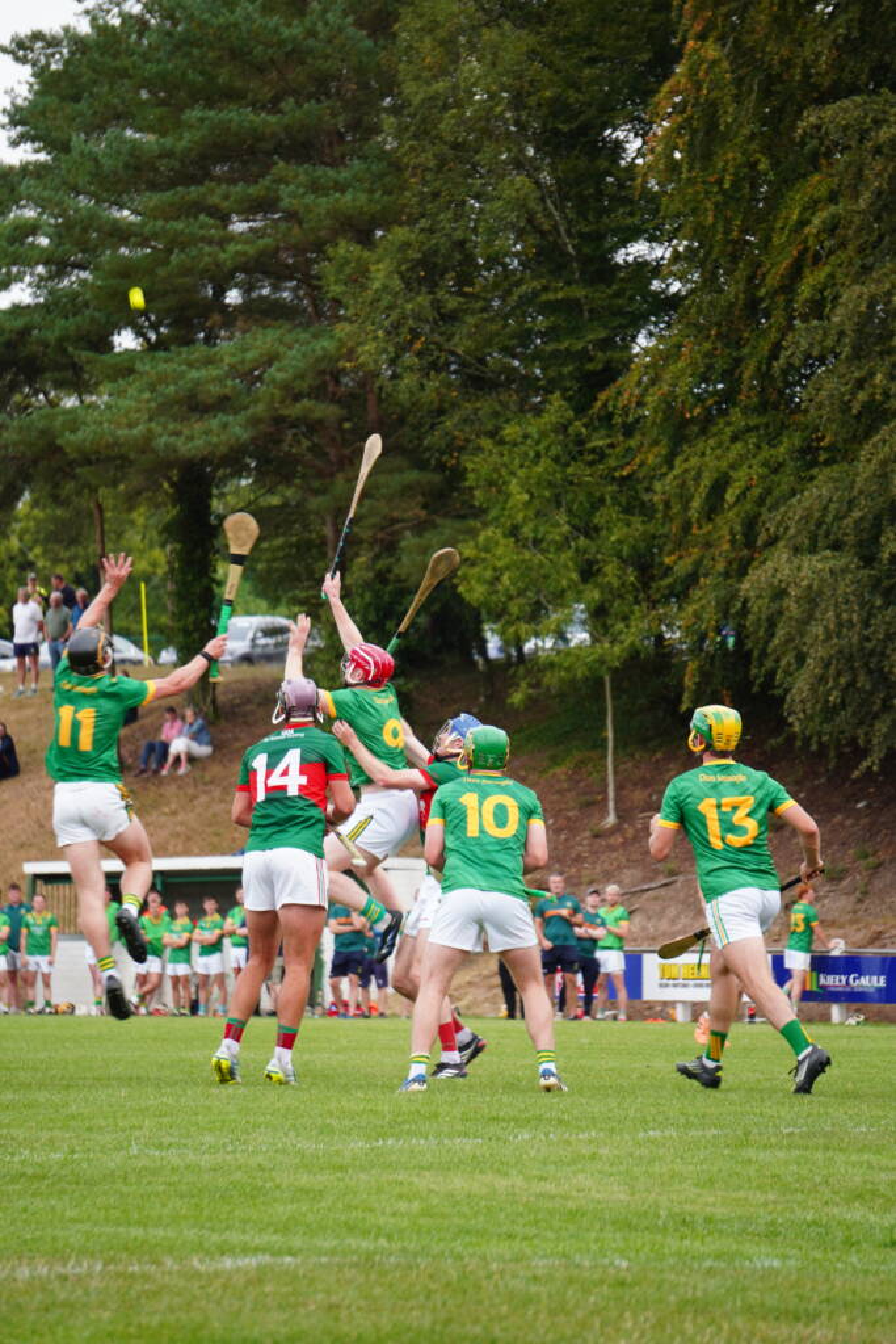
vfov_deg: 9.2
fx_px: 8341
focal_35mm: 224
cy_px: 672
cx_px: 448
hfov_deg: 6.1
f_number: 5.6
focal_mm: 149
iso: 125
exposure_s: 1/250
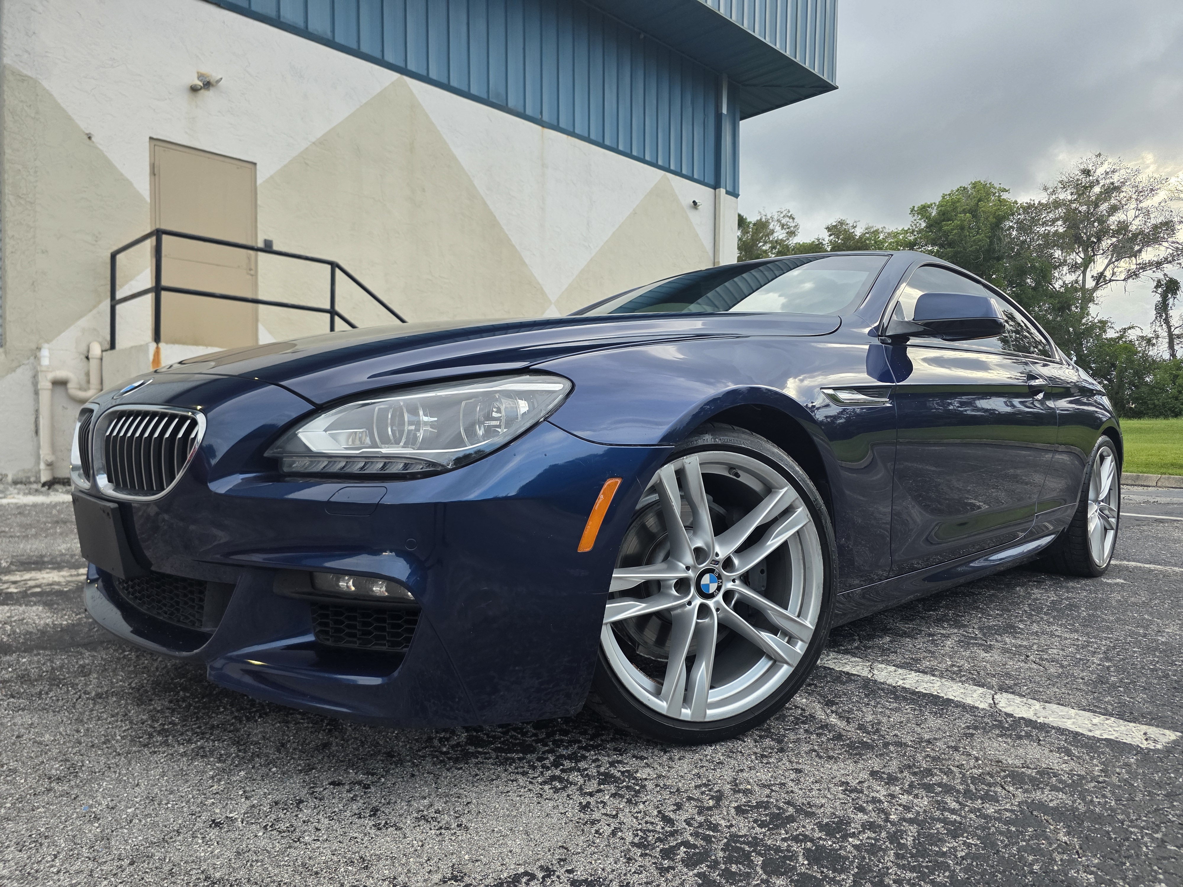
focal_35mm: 23
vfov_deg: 58.9
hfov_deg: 73.9
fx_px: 786
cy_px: 444
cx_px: 592
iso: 125
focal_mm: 6.3
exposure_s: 1/180
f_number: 1.7
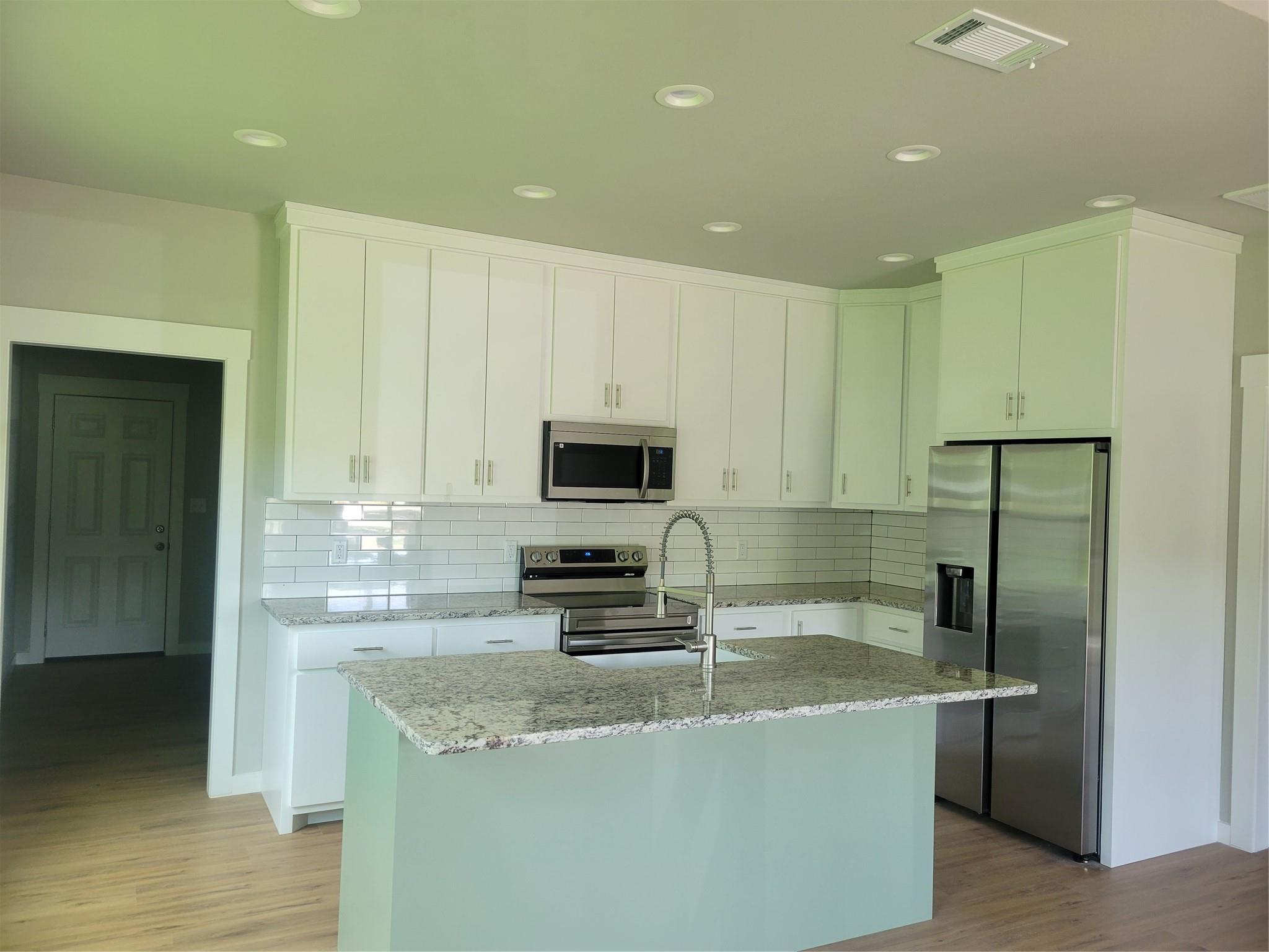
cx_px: 634
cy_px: 476
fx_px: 953
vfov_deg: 53.1
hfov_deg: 67.3
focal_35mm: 26
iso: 100
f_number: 1.8
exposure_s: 1/120
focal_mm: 5.4
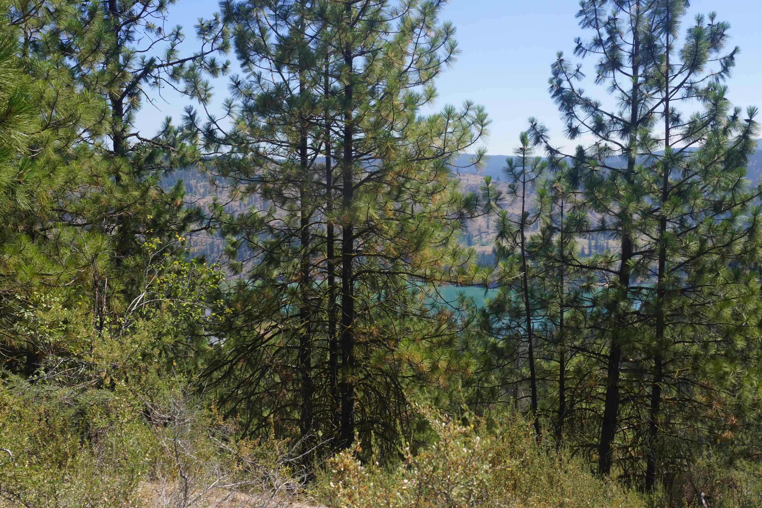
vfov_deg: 31.9
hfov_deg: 46.3
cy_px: 225
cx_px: 434
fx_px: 889
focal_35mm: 42
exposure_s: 1/80
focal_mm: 24
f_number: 14
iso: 100
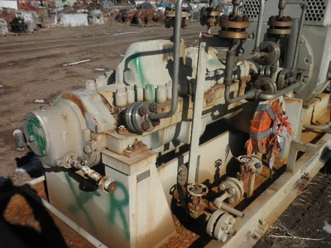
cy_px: 124
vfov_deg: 40.7
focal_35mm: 35
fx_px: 335
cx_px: 166
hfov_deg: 52.6
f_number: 9.1
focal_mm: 6.1
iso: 64
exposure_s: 1/250
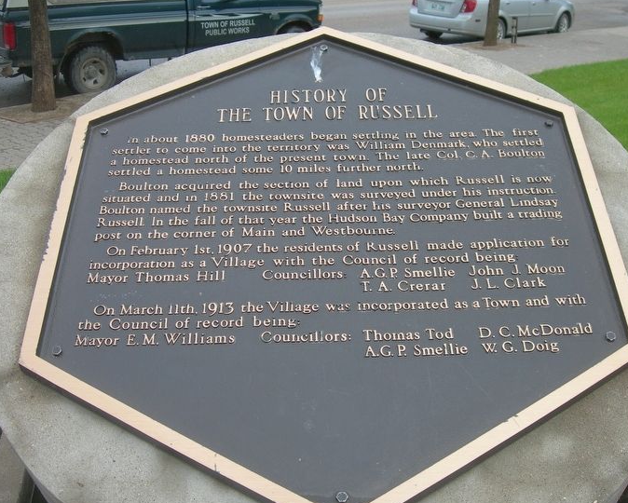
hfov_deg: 42.0
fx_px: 818
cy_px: 259
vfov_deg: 34.2
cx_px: 324
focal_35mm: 44
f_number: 2.8
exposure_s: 1/352
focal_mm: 7.8
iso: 50
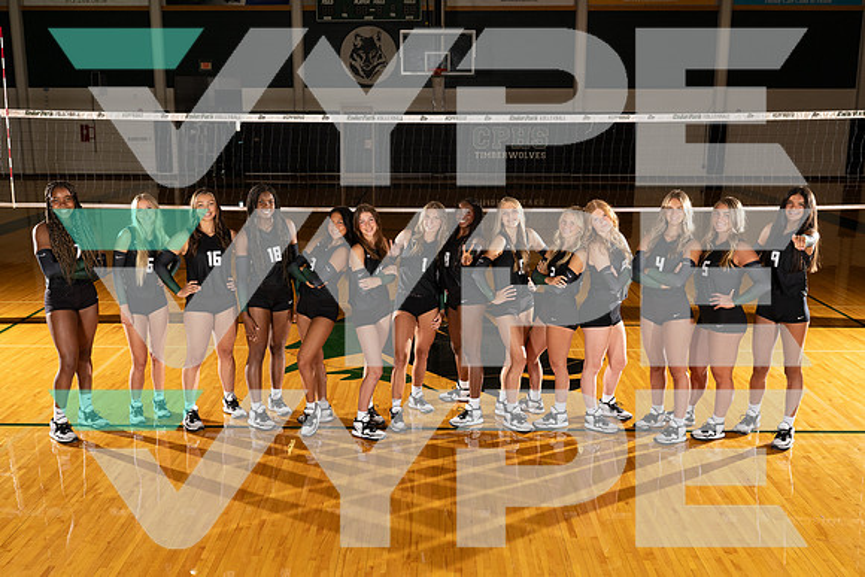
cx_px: 414
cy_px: 285
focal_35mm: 37
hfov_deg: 51.8
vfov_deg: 35.9
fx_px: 891
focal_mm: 33
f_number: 8
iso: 1250
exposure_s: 1/250
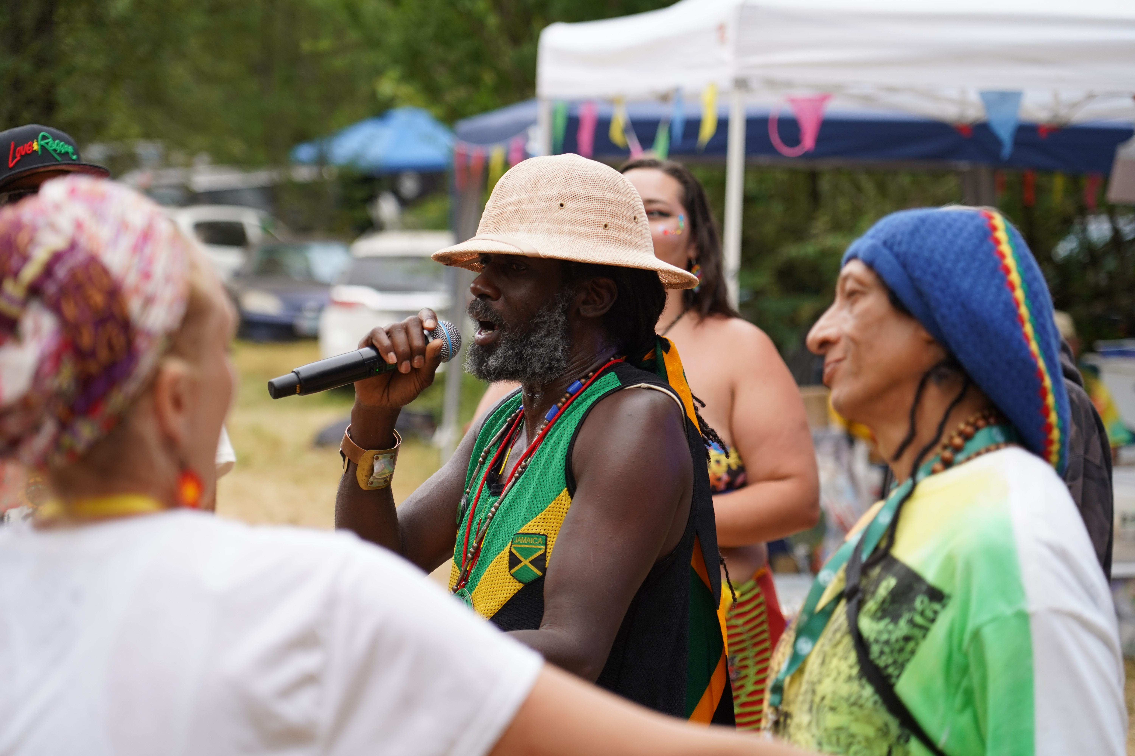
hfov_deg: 19.5
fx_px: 3310
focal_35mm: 105
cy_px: 378
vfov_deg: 13.0
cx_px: 568
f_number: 4
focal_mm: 105
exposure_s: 1/160
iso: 320
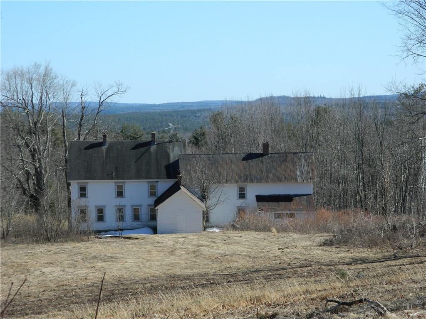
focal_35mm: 129
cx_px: 213
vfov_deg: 11.5
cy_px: 160
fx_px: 1588
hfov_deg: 15.3
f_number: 4.7
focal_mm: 23.2
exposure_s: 1/400
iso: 80
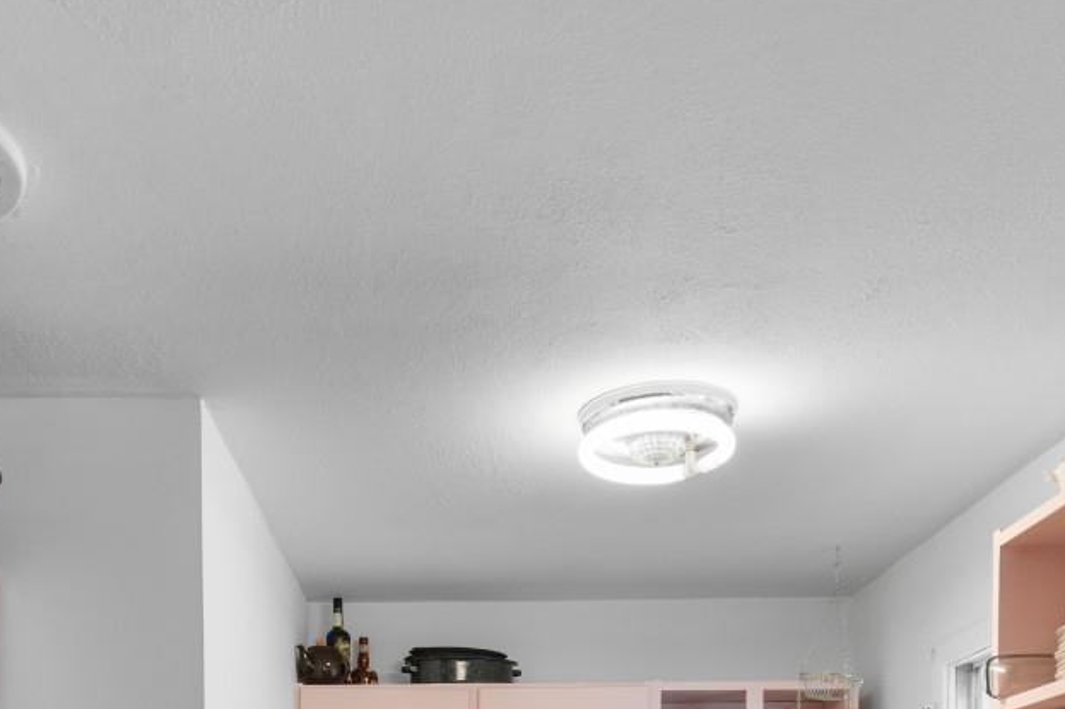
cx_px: 429
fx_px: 1153
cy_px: 858
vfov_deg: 29.3
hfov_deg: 49.3
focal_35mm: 39
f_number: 4.5
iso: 100
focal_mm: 10
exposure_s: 1/6
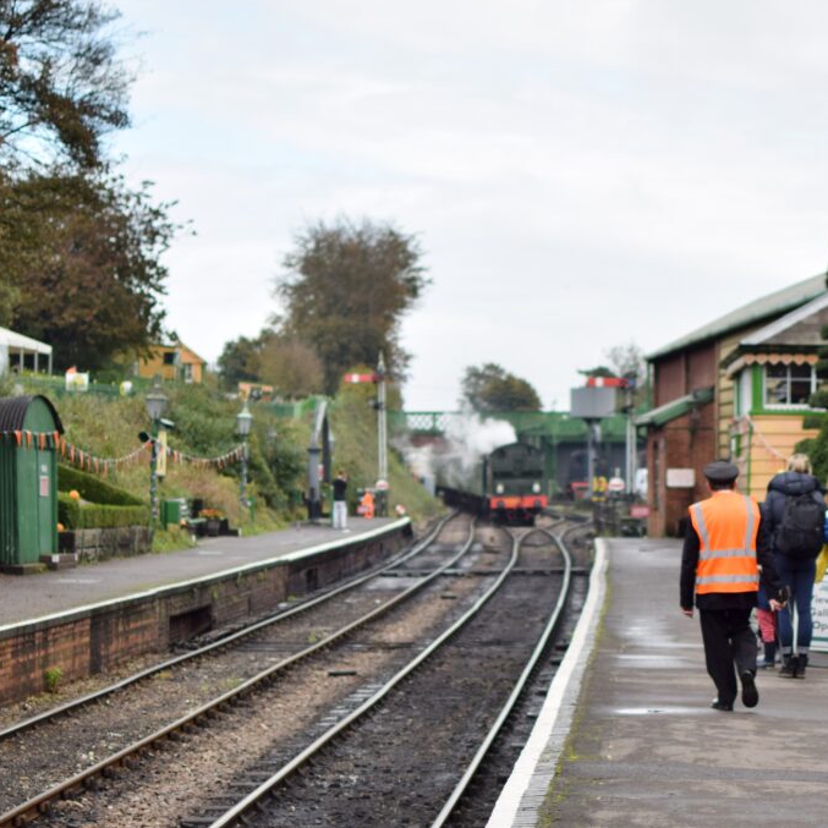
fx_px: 2568
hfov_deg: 18.3
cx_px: 531
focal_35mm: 95
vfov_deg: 18.3
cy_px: 560
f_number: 1.8
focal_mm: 35
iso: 100
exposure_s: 1/1250
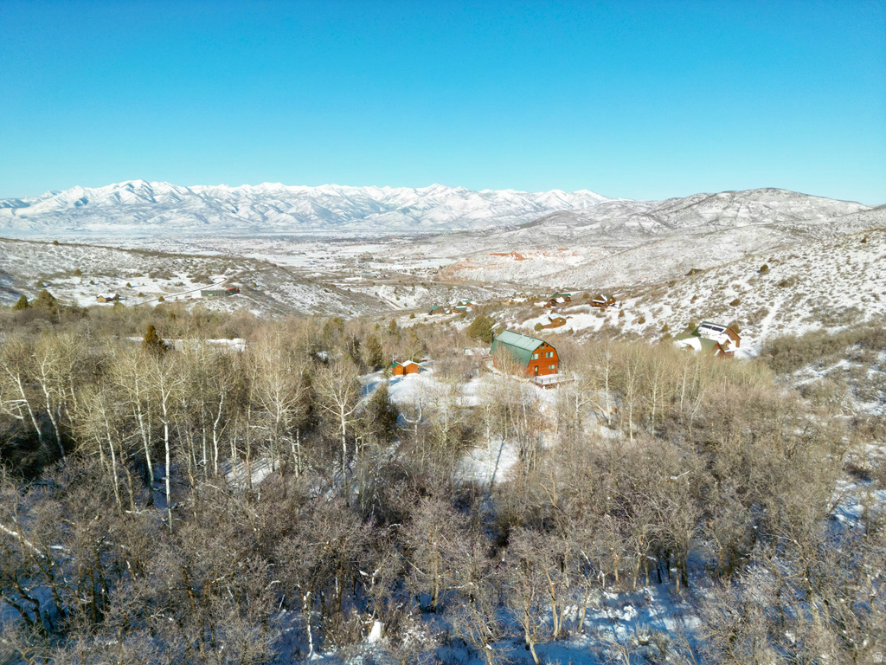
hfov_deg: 71.6
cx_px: 443
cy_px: 332
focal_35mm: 24
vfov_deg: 56.8
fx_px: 614
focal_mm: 6.72
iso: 130
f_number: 1.7
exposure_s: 1/3000
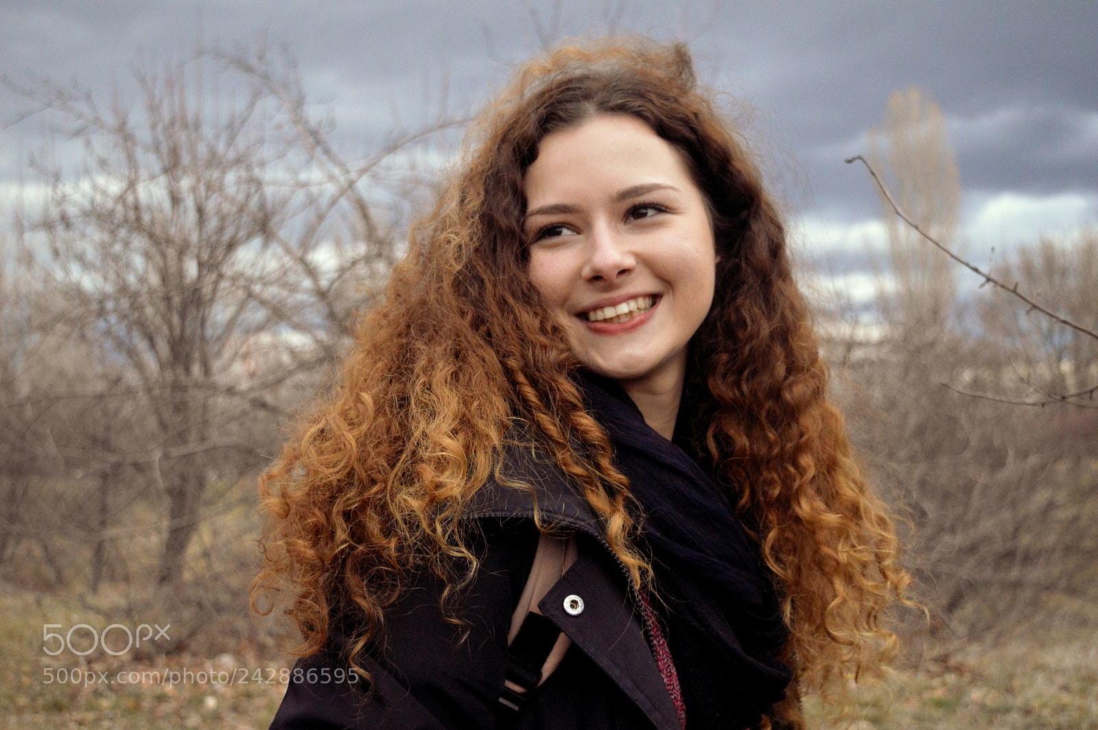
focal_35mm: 48
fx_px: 1463
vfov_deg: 28.0
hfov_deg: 41.1
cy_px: 365
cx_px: 549
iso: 3200
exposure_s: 1/3200
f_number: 4.5
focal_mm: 32
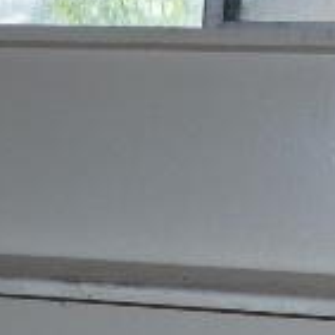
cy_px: 556
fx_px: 1270
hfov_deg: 14.9
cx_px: 69
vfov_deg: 13.8
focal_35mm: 116
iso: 160
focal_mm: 5
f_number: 3.5
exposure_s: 1/60
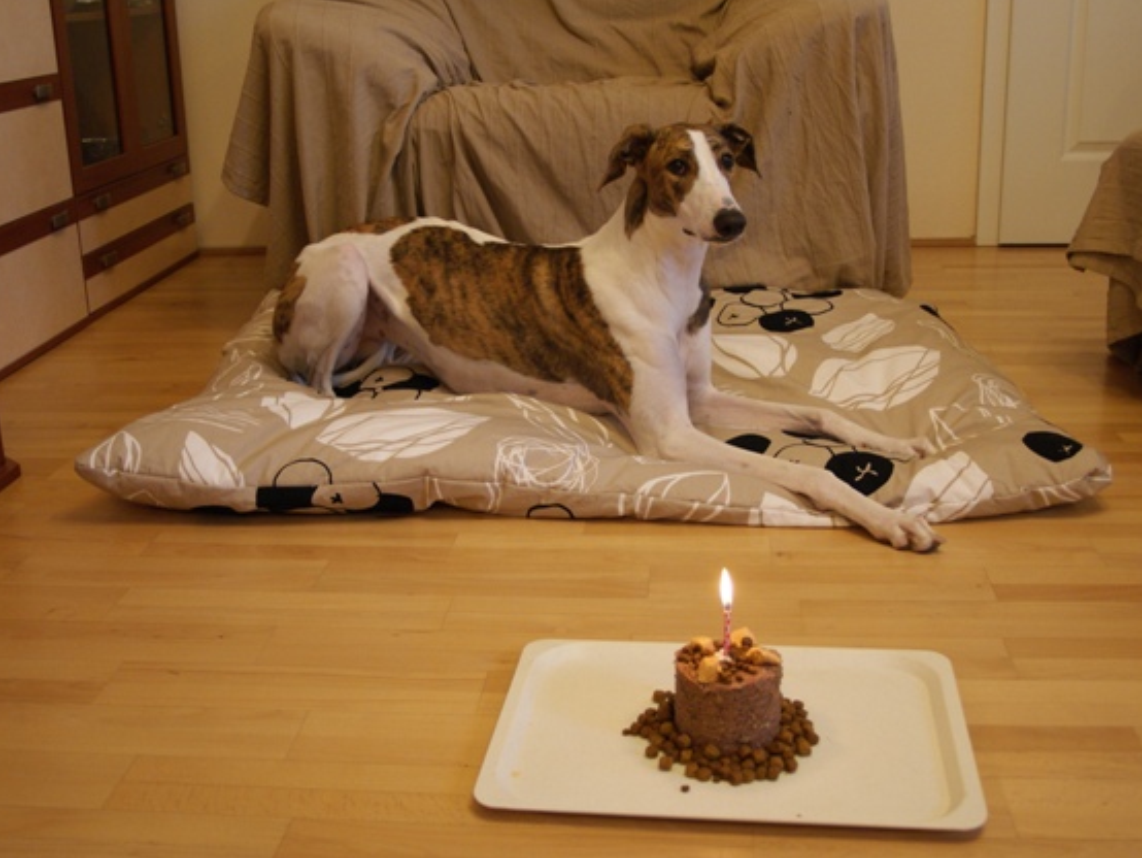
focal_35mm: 40
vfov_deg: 36.0
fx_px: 1320
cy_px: 427
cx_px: 569
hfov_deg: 46.8
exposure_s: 1/40
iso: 400
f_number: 4
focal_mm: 24
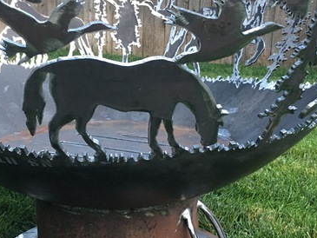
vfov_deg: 24.0
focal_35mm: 61
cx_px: 106
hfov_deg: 31.4
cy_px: 138
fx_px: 559
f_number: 2.2
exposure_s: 1/15
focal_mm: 4.15
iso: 50
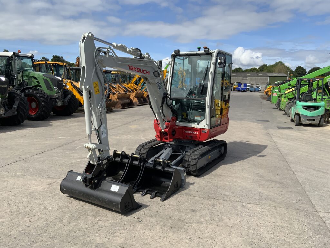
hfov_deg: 61.7
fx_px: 276
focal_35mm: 29
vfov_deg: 48.2
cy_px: 124
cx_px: 165
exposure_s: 1/2141
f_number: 1.8
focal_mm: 3
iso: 16
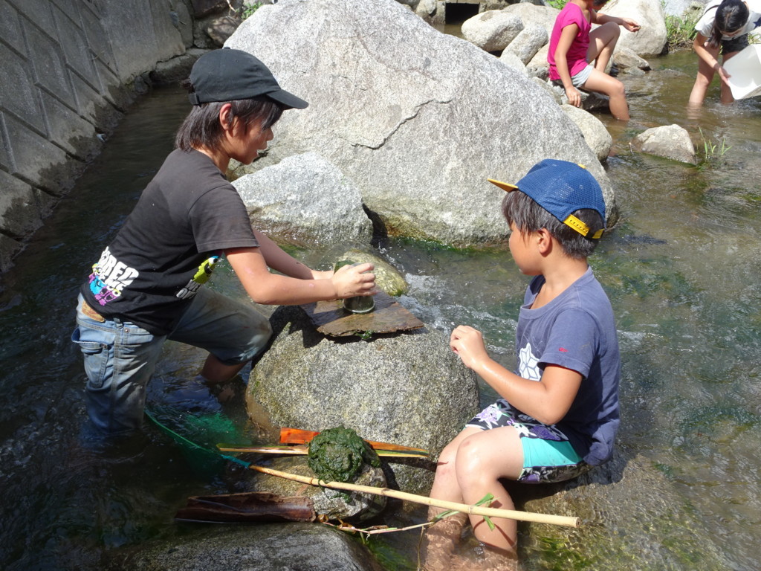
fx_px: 791
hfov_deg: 51.4
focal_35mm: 36
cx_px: 380
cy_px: 286
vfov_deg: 39.7
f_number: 4
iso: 80
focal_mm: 6.17
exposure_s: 1/400
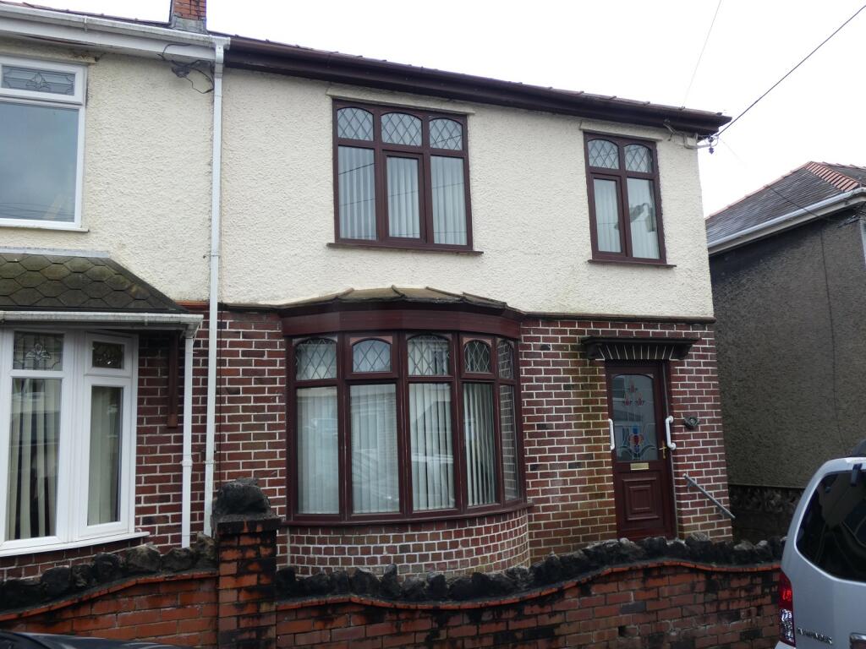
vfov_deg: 46.8
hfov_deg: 60.0
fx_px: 751
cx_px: 433
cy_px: 324
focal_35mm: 30
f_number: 3.3
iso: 80
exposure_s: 1/200
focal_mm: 5.3
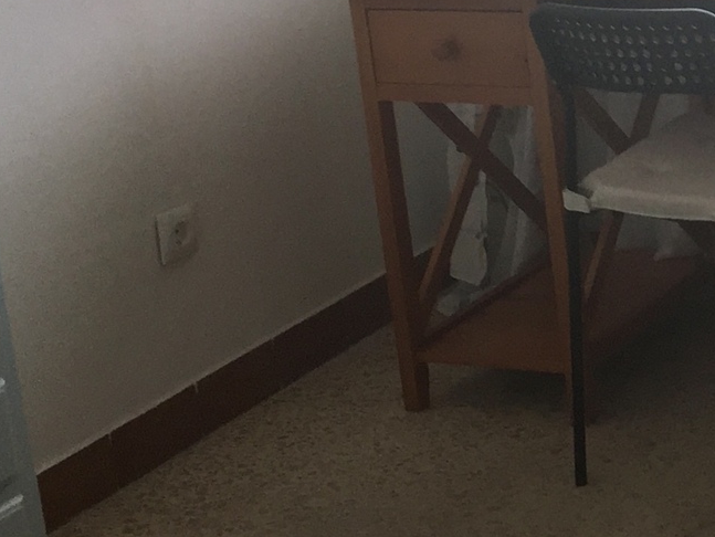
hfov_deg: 20.4
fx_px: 1777
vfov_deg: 16.8
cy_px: 8
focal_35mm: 86
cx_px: 985
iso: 40
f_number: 2.2
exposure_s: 1/100
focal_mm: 4.15
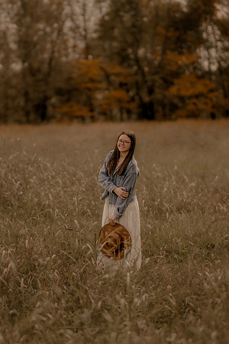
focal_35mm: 127
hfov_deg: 10.8
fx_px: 1212
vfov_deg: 16.1
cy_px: 172
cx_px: 114
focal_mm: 85
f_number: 1.4
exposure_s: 1/4000
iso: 200
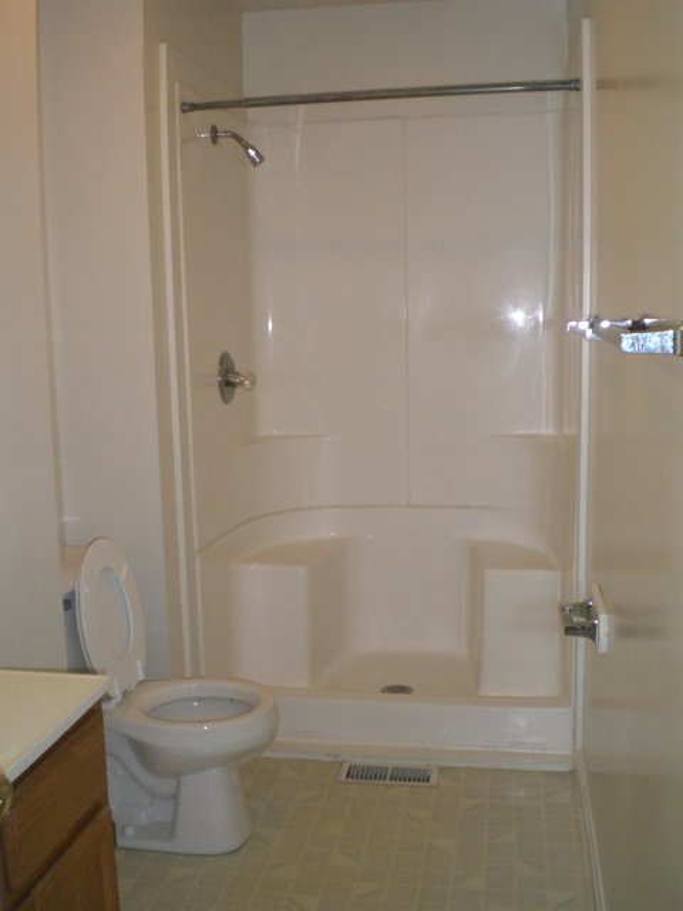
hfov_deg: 37.7
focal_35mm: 38
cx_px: 342
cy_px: 456
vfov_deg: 49.0
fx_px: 1000
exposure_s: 1/60
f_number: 3.1
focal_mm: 6.3
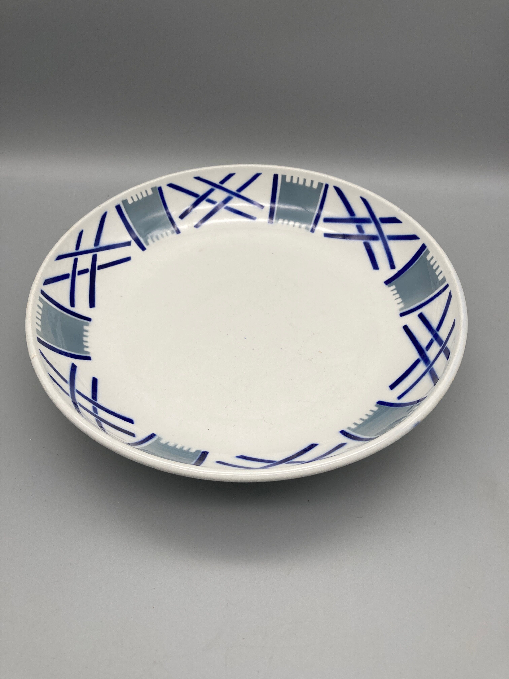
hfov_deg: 49.7
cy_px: 340
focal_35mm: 28
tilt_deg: -47.6
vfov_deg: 63.4
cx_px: 254
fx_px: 549
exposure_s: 1/231
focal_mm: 3.99
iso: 20
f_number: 1.8
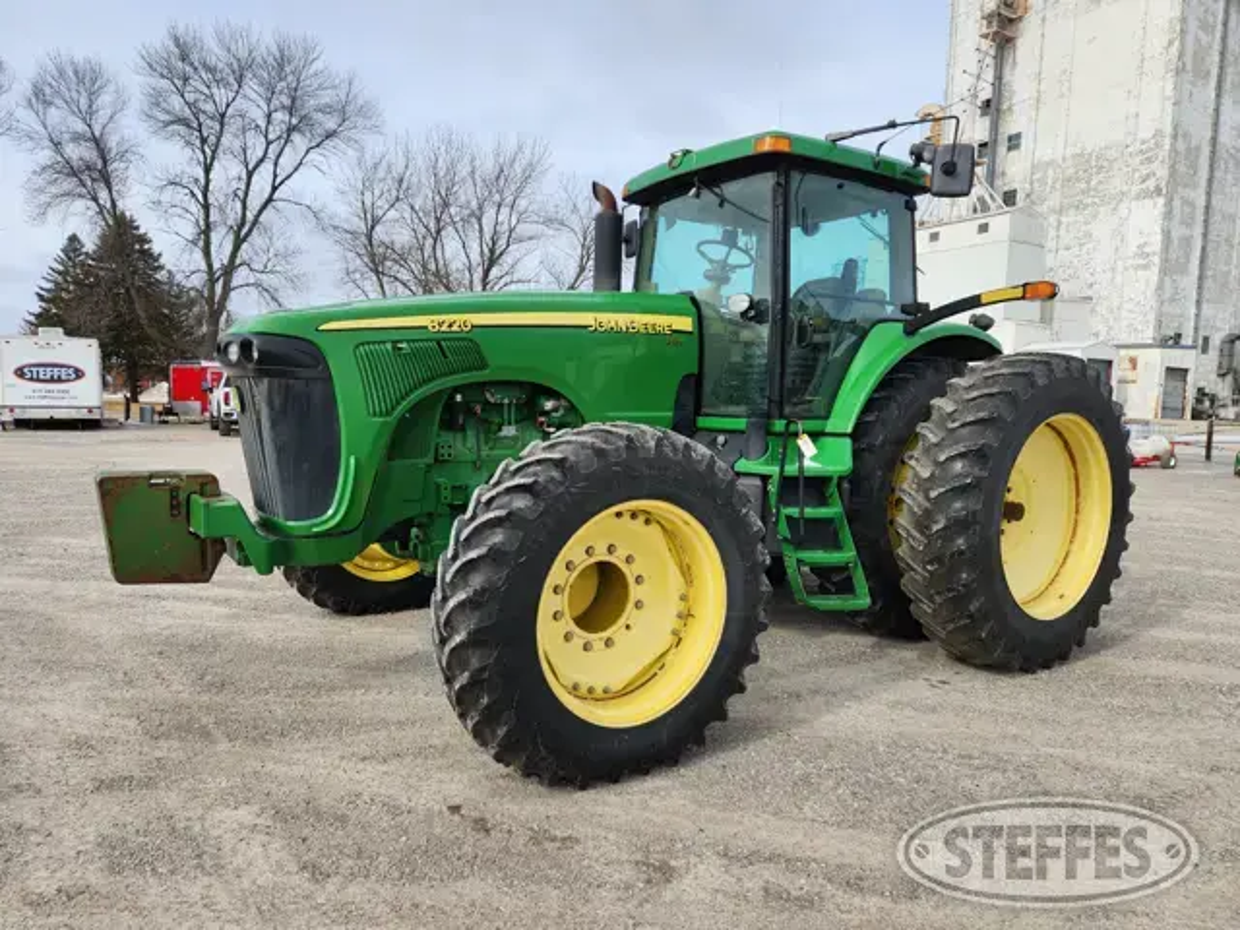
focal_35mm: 23
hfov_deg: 73.9
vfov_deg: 58.9
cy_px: 465
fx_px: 824
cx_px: 620
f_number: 1.8
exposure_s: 1/1406
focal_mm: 5.4
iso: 20
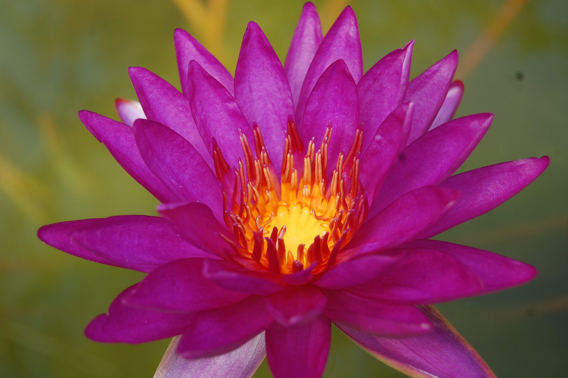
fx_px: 1300
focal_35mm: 82
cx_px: 284
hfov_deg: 24.6
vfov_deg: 16.5
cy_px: 189
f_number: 5.6
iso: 200
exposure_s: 1/125
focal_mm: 55
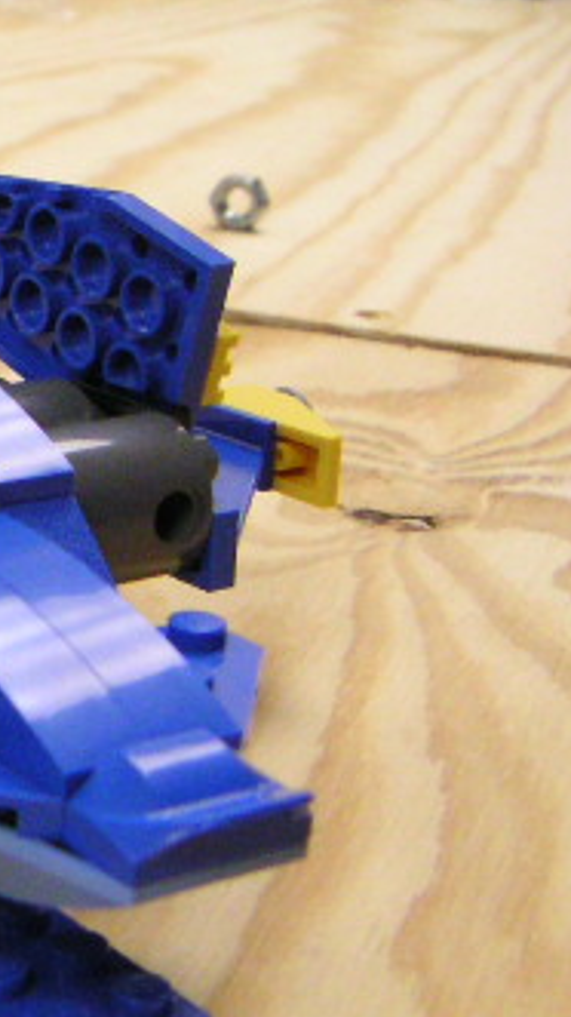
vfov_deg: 27.1
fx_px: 2101
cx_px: -332
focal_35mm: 78
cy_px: 627
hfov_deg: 14.3
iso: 400
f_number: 2.8
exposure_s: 1/125
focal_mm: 4.8
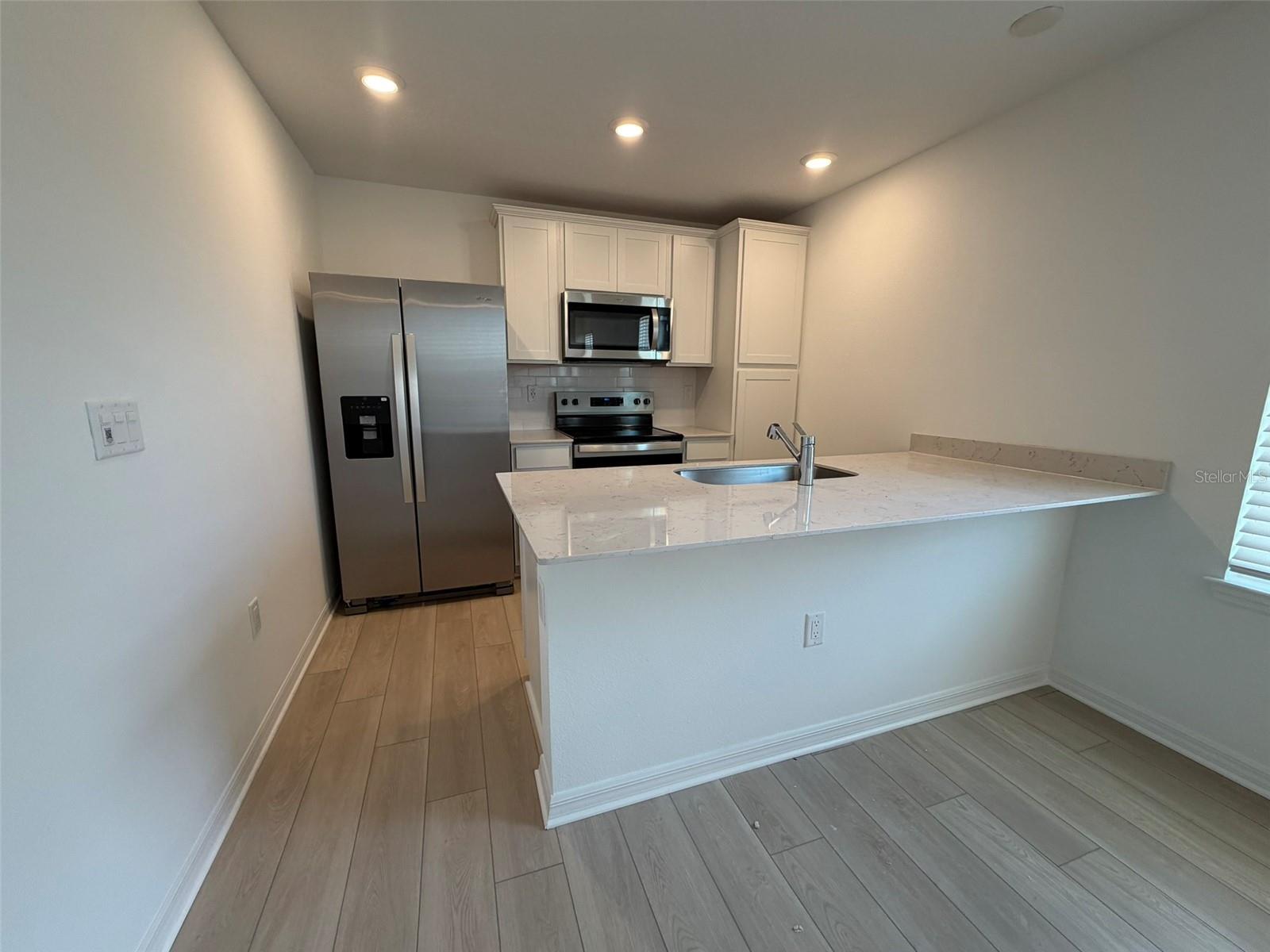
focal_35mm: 14
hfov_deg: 102.1
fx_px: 514
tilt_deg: -9.5
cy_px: 476
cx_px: 635
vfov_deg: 85.7
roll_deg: -0.3
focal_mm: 2.22
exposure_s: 1/120
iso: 125
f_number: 2.2
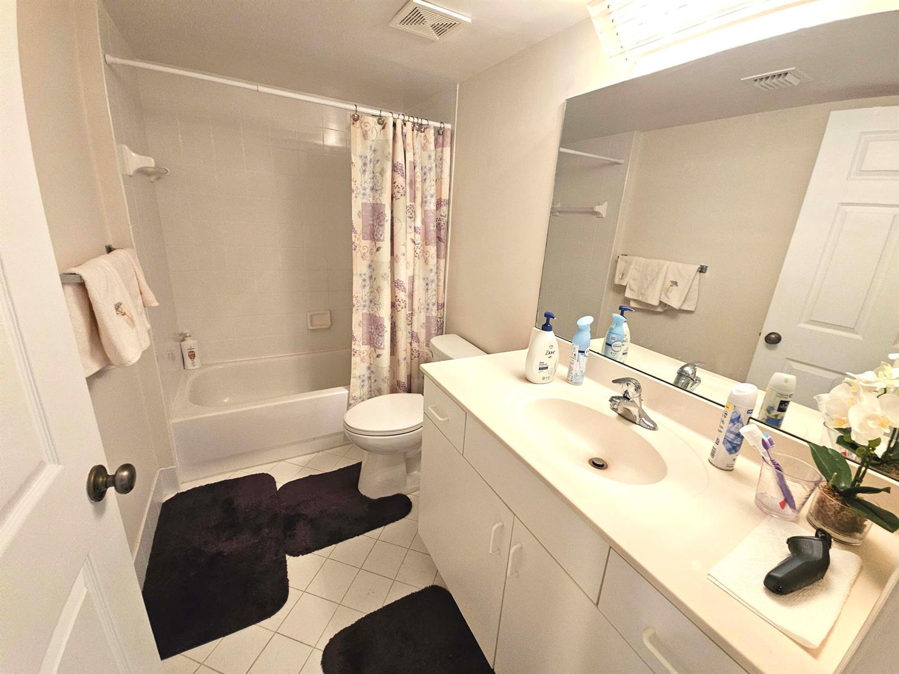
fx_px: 338
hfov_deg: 106.2
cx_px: 450
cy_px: 337
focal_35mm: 13
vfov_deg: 89.9
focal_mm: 2.2
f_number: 2.2
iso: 400
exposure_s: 1/60
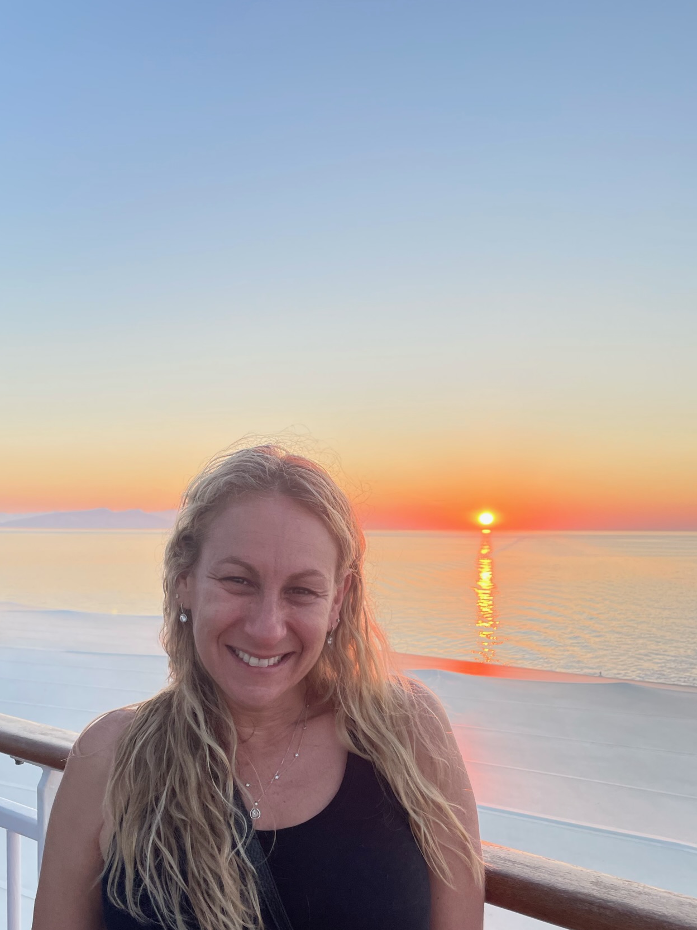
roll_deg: -0.2
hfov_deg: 44.1
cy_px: 570
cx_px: 304
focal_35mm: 32
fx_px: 859
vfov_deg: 56.3
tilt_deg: -0.9
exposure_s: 1/374
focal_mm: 4.2
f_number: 1.6
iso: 32
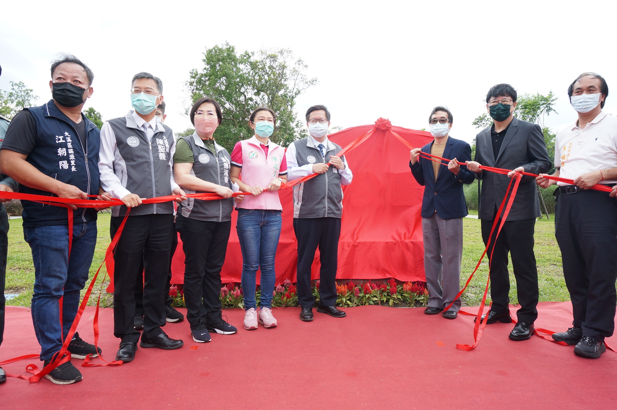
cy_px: 205
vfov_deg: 53.0
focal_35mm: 24
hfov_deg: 73.8
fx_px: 411
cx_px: 308
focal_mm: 16
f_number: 6.3
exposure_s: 1/60
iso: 100
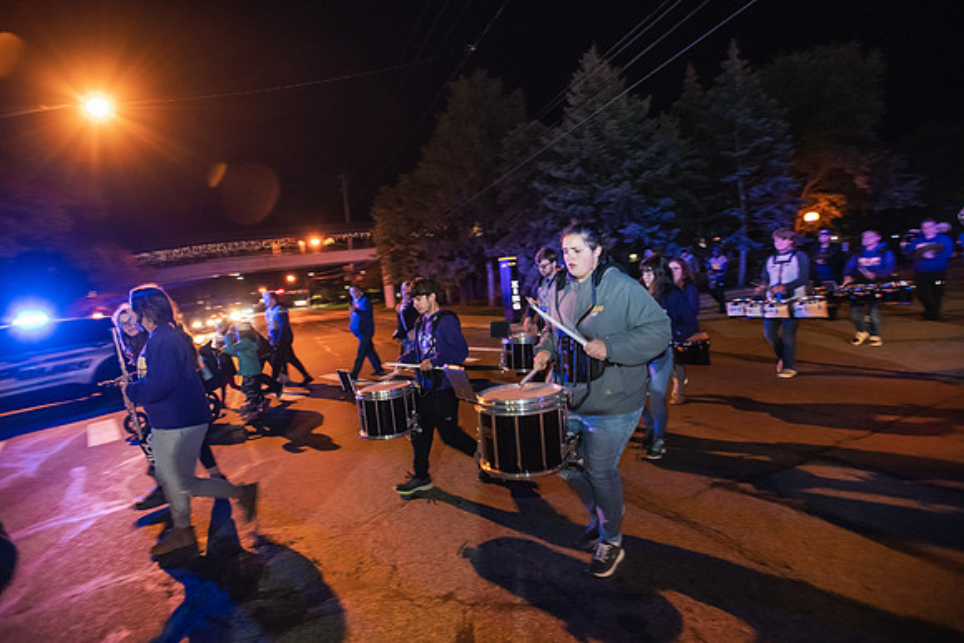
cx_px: 482
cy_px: 322
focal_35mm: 17
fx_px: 455
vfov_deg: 70.5
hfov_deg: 93.3
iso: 5000
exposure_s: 1/50
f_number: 3.5
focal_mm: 17
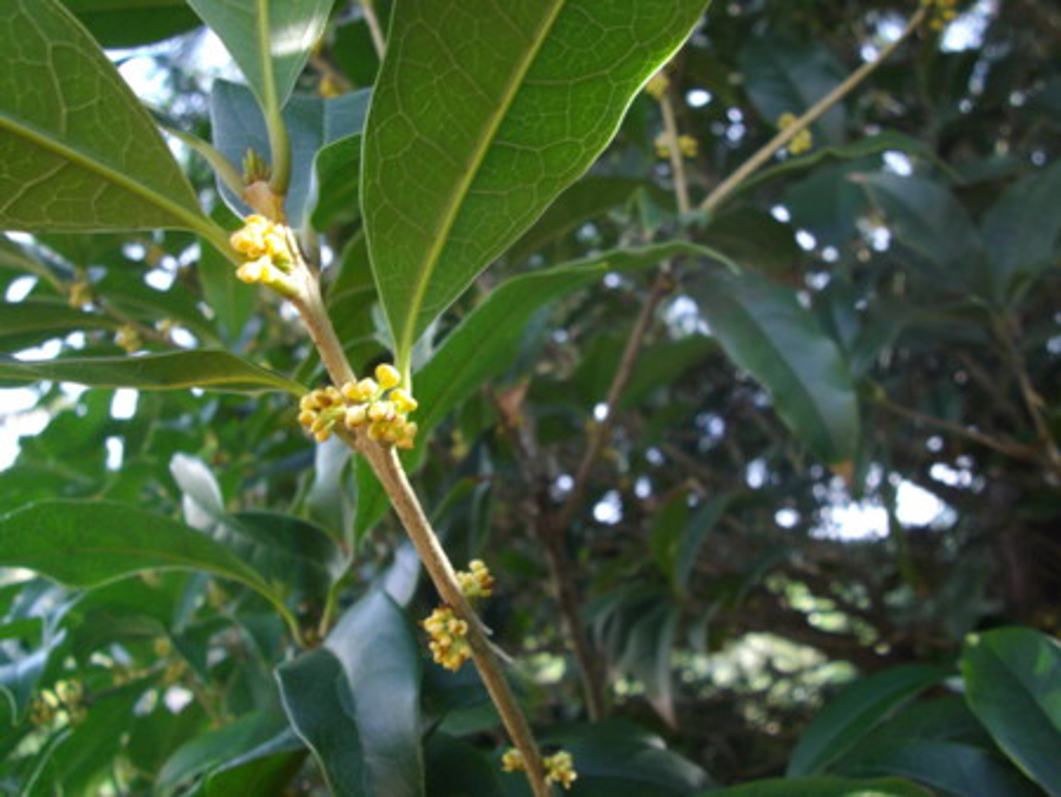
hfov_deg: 56.8
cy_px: 398
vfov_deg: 44.2
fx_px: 981
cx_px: 530
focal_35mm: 32
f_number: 3.5
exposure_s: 1/50
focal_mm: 5.8
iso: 110
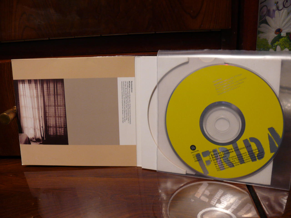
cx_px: 146
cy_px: 109
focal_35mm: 35
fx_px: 294
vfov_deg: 40.7
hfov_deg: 52.6
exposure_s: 1/13
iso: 200
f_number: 2.8
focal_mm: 7.4
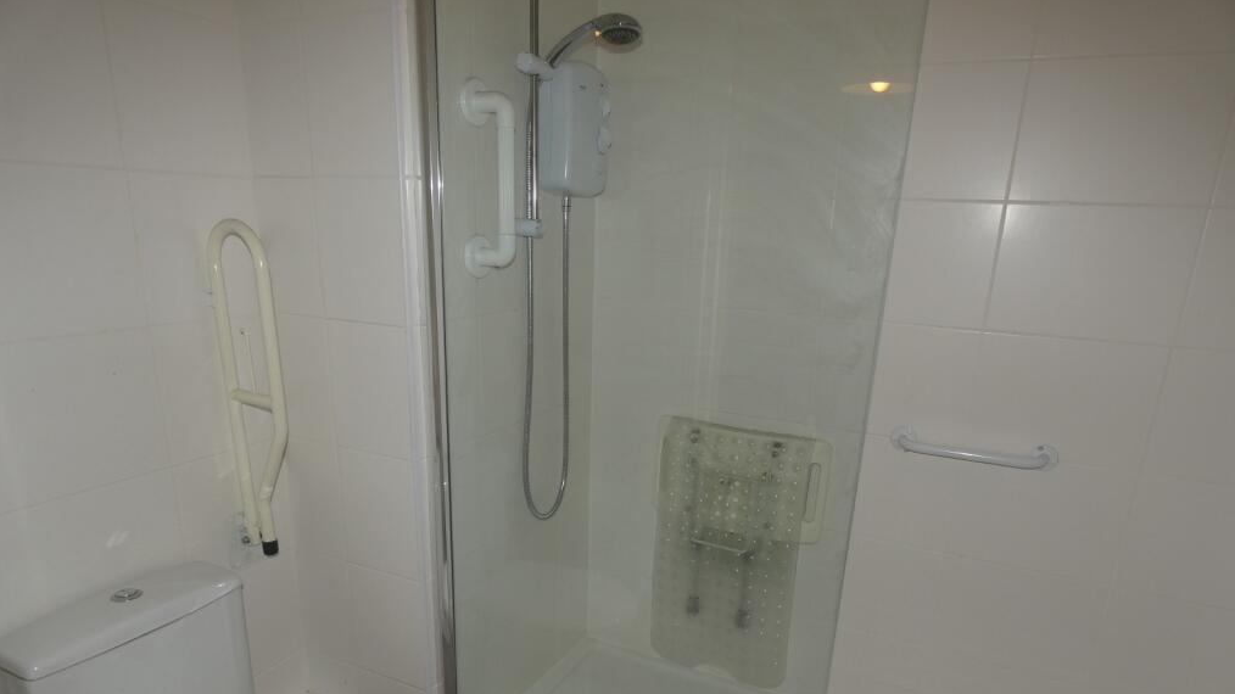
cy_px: 463
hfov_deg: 81.2
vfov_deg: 50.5
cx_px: 621
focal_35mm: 22
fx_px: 720
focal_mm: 3.6
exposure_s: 1/125
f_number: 2.8
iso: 80
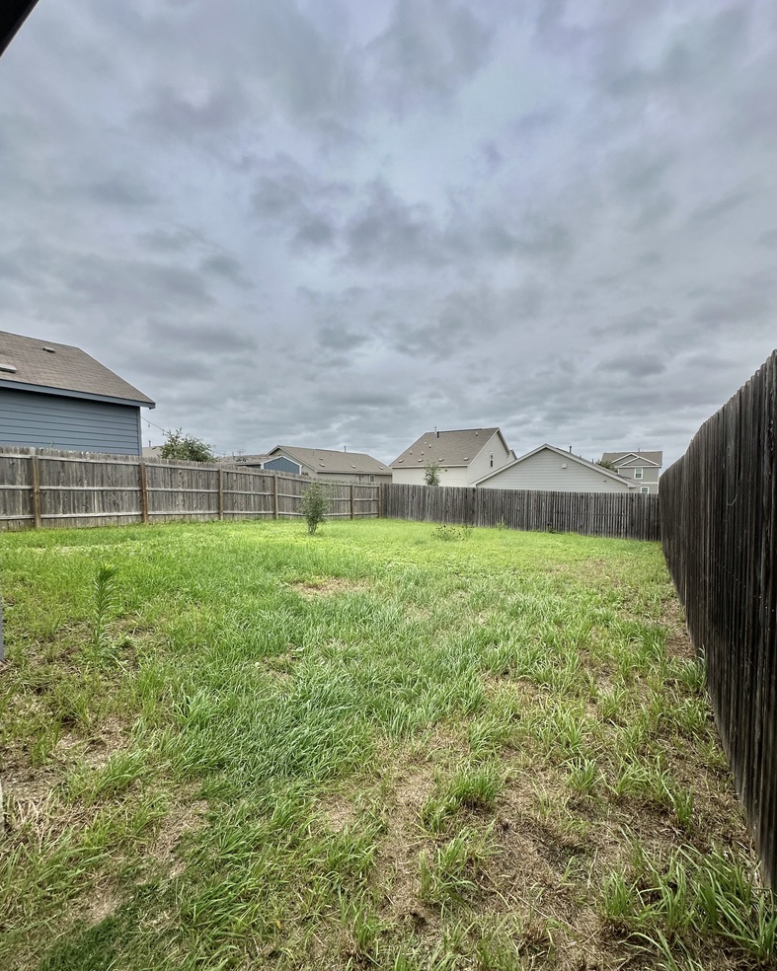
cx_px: 395
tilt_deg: -3.5
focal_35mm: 15
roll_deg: -0.9
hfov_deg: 84.0
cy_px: 515
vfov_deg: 96.7
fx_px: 431
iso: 50
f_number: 2.2
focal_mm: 2.22
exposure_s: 1/1233
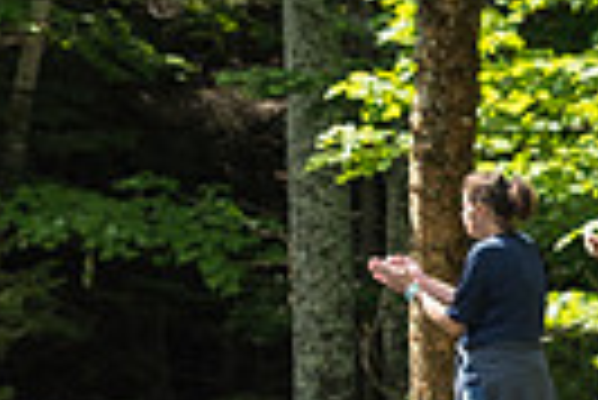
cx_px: -332
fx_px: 11158
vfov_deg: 2.1
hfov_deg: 3.1
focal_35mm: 671
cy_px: 522
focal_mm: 110
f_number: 5.6
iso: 200
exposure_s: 1/250
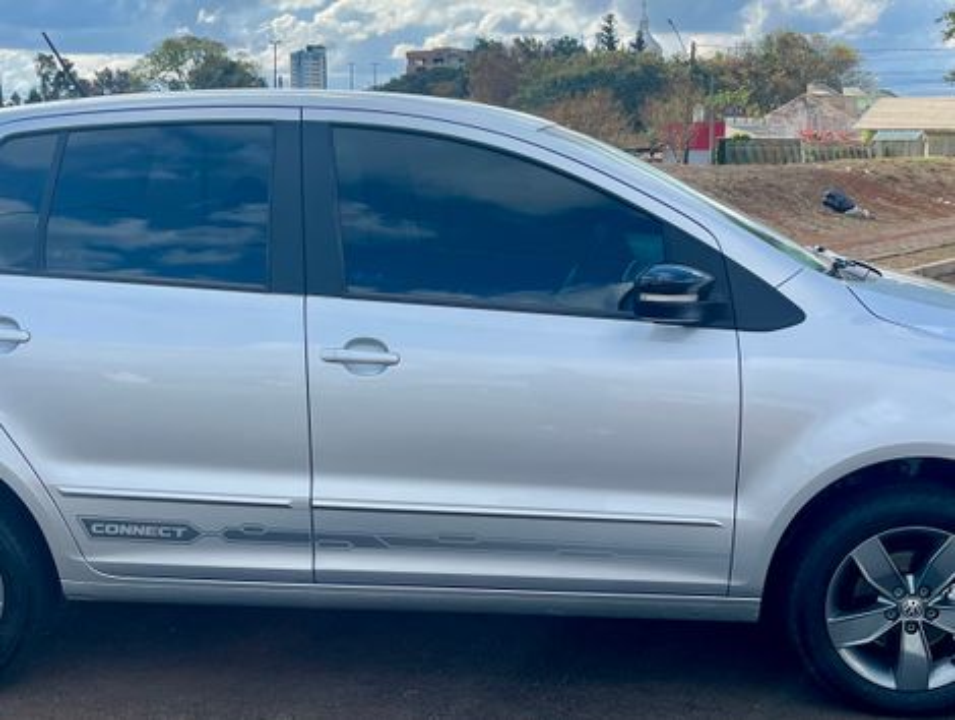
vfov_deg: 53.2
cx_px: 478
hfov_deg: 67.2
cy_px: 360
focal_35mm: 26
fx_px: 718
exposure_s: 1/2632
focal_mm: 5.1
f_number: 1.6
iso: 50
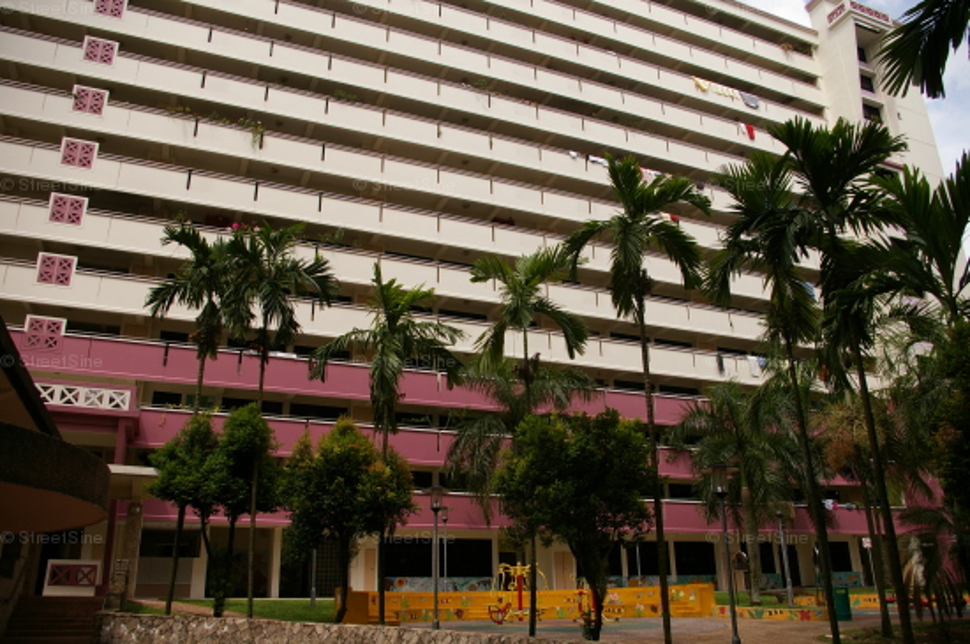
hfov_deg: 67.5
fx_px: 726
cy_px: 322
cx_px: 485
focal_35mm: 27
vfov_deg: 47.8
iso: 200
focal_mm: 18
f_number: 8
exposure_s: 1/350
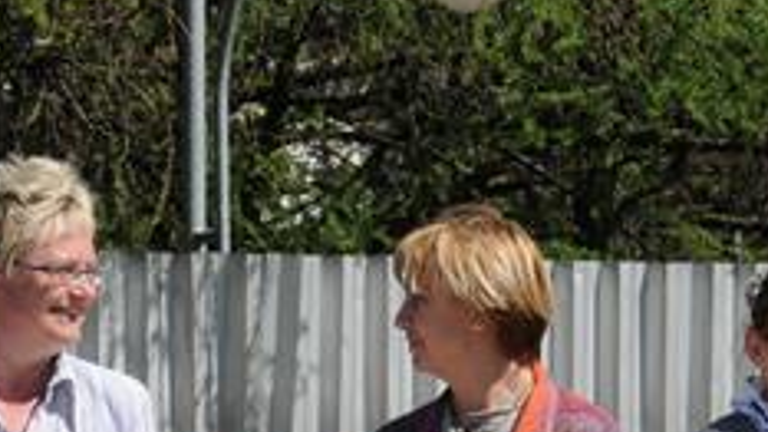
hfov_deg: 6.0
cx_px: 534
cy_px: 445
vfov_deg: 3.4
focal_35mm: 359
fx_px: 7310
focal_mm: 52
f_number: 13
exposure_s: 1/640
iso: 400
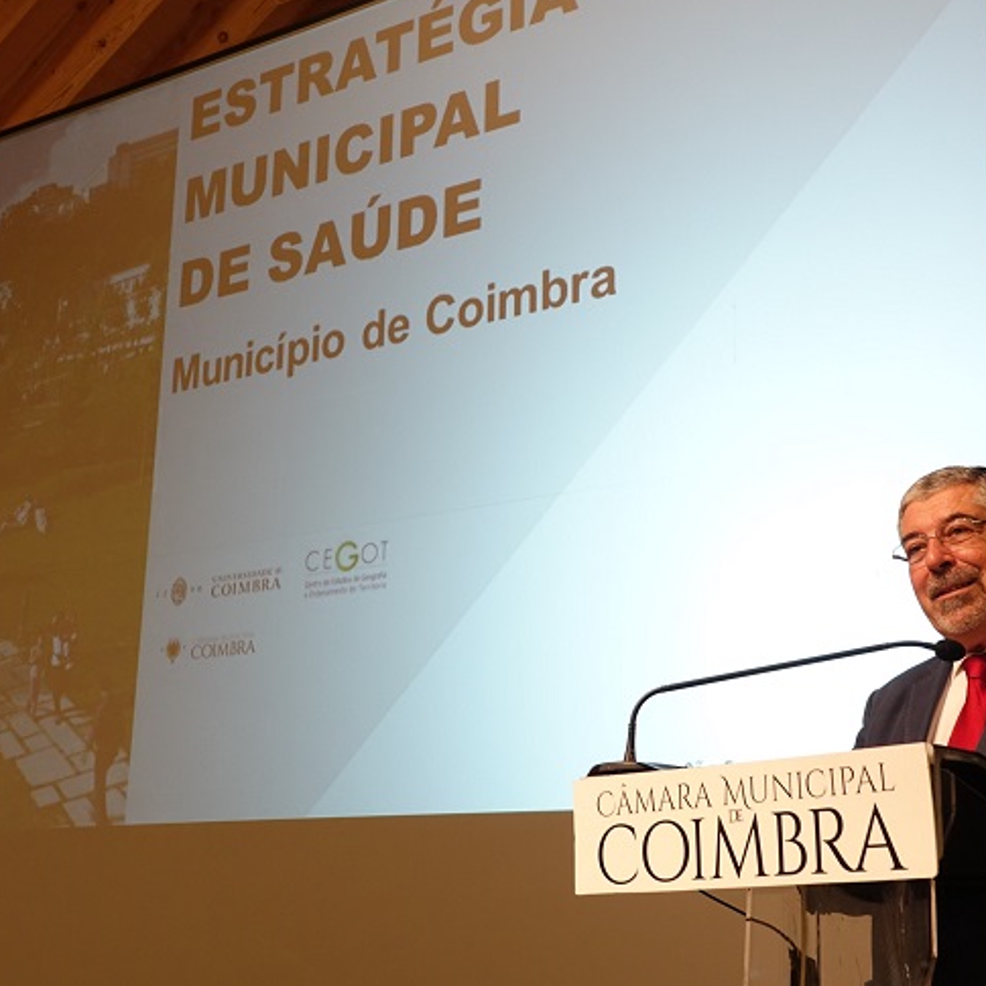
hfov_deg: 36.6
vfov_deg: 36.8
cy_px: 480
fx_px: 1482
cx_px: 604
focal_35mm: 46
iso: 400
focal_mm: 12.96
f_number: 3.2
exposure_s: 1/40
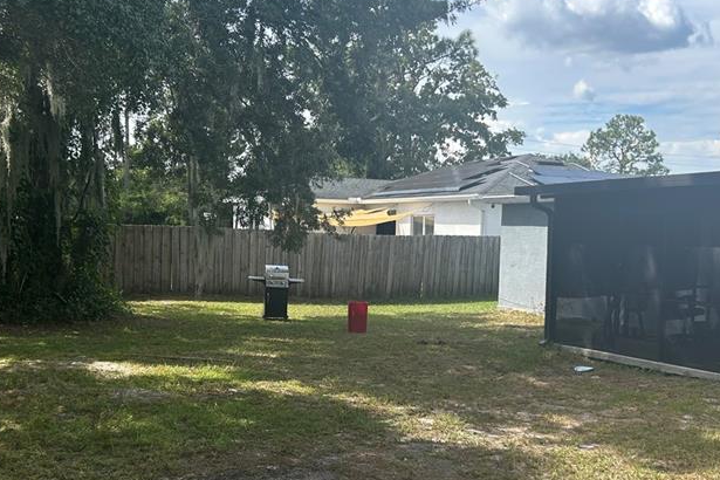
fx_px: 900
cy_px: 338
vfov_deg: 29.6
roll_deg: -1.6
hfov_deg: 43.6
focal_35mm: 45
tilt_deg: -5.2
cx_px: 395
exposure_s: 1/1724
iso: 50
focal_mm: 5.7
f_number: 1.5
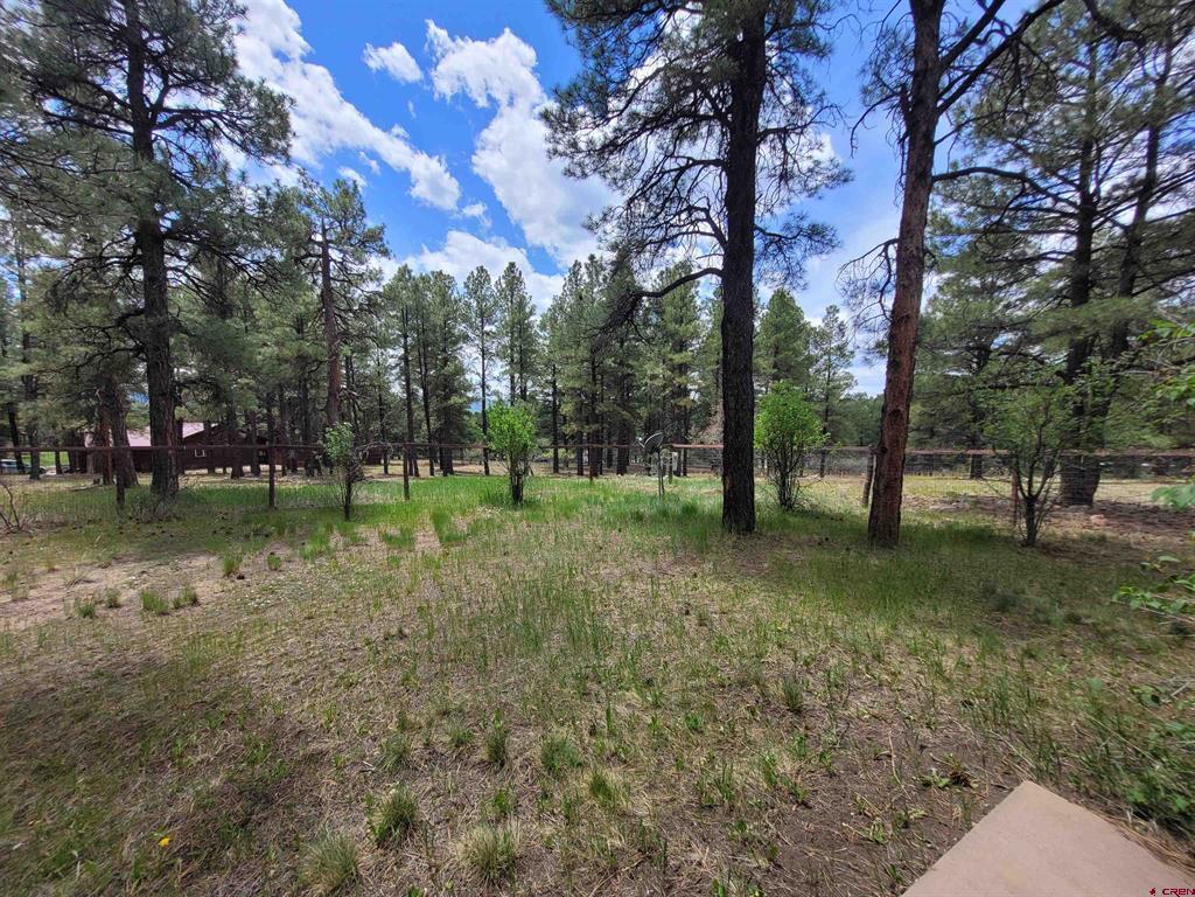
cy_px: 448
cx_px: 598
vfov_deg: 89.9
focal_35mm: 13
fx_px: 449
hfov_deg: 106.2
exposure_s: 1/902
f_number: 2.2
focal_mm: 1.74
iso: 40
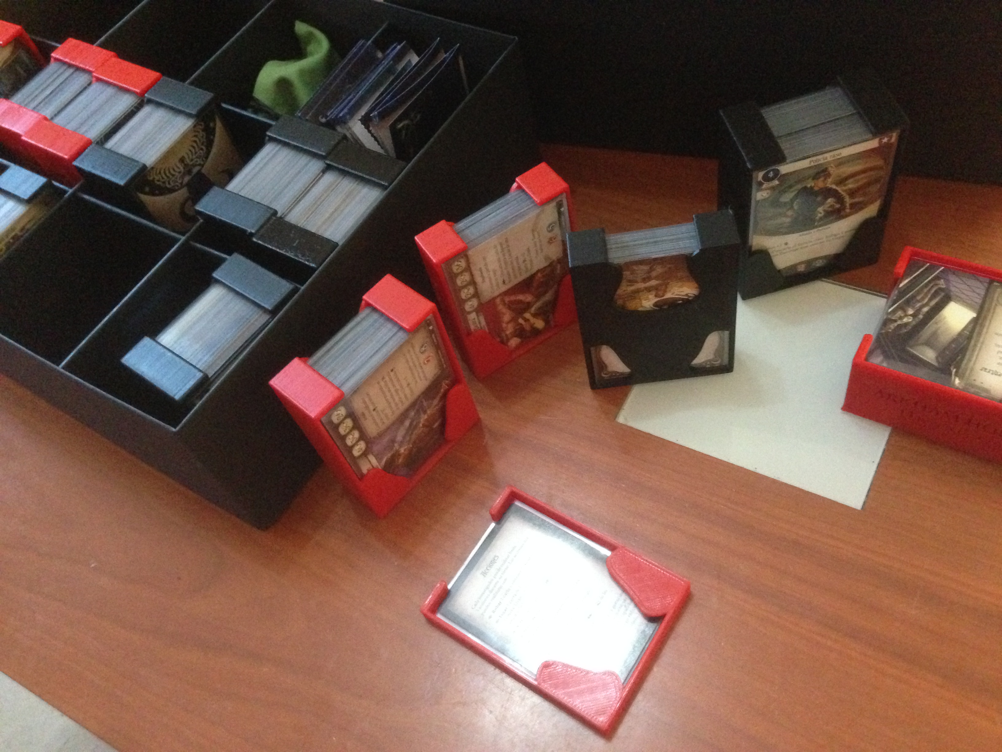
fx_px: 955
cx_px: 501
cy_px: 376
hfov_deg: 55.4
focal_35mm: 33
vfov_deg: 42.9
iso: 800
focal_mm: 4.12
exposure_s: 1/17
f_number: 2.4
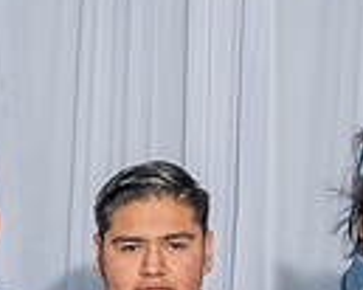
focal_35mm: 214
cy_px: 632
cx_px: 118
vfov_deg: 6.9
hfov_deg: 9.0
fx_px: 2297
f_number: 5.6
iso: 800
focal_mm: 41
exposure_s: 1/160
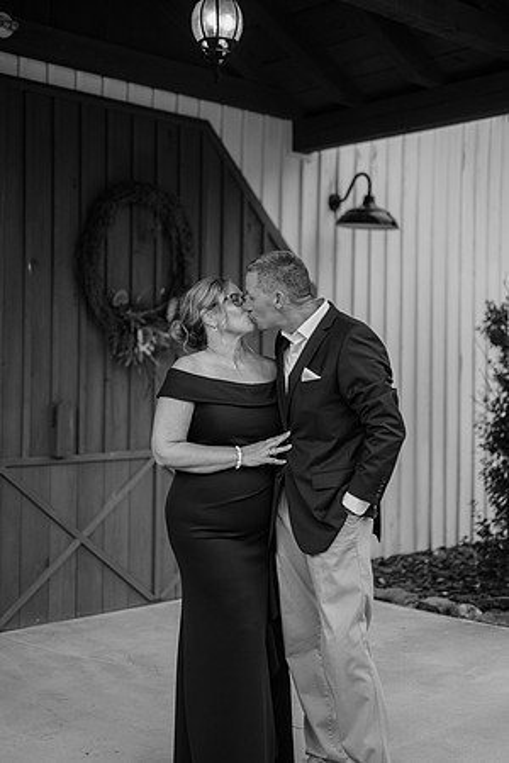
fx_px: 1060
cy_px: 382
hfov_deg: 27.0
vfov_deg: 39.6
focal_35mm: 50
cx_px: 254
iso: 1000
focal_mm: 50
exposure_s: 1/4000
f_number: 1.8
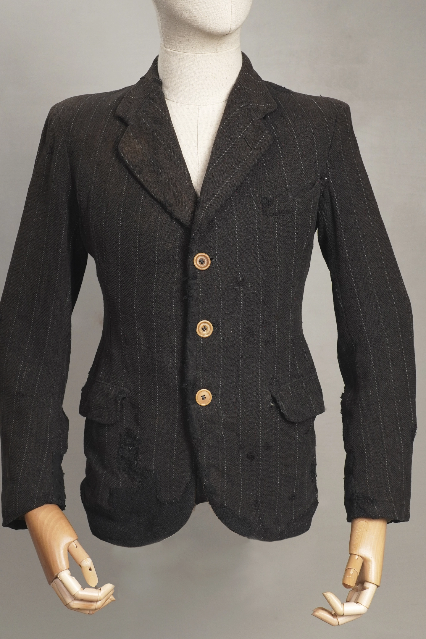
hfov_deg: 21.2
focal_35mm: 64
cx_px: 204
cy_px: 264
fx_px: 1136
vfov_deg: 31.4
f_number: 6.3
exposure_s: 1/40
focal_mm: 32
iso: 400
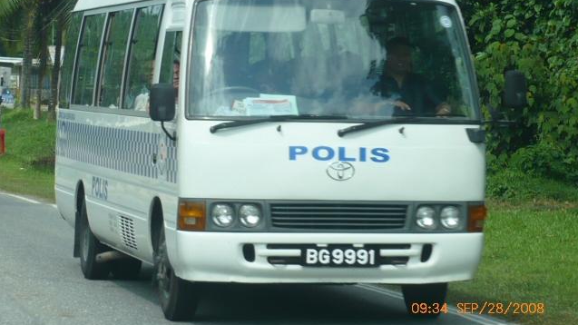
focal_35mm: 115
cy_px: 133
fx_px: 1762
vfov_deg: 10.5
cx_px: 289
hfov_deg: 18.6
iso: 100
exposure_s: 1/320
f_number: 5
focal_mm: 17.4
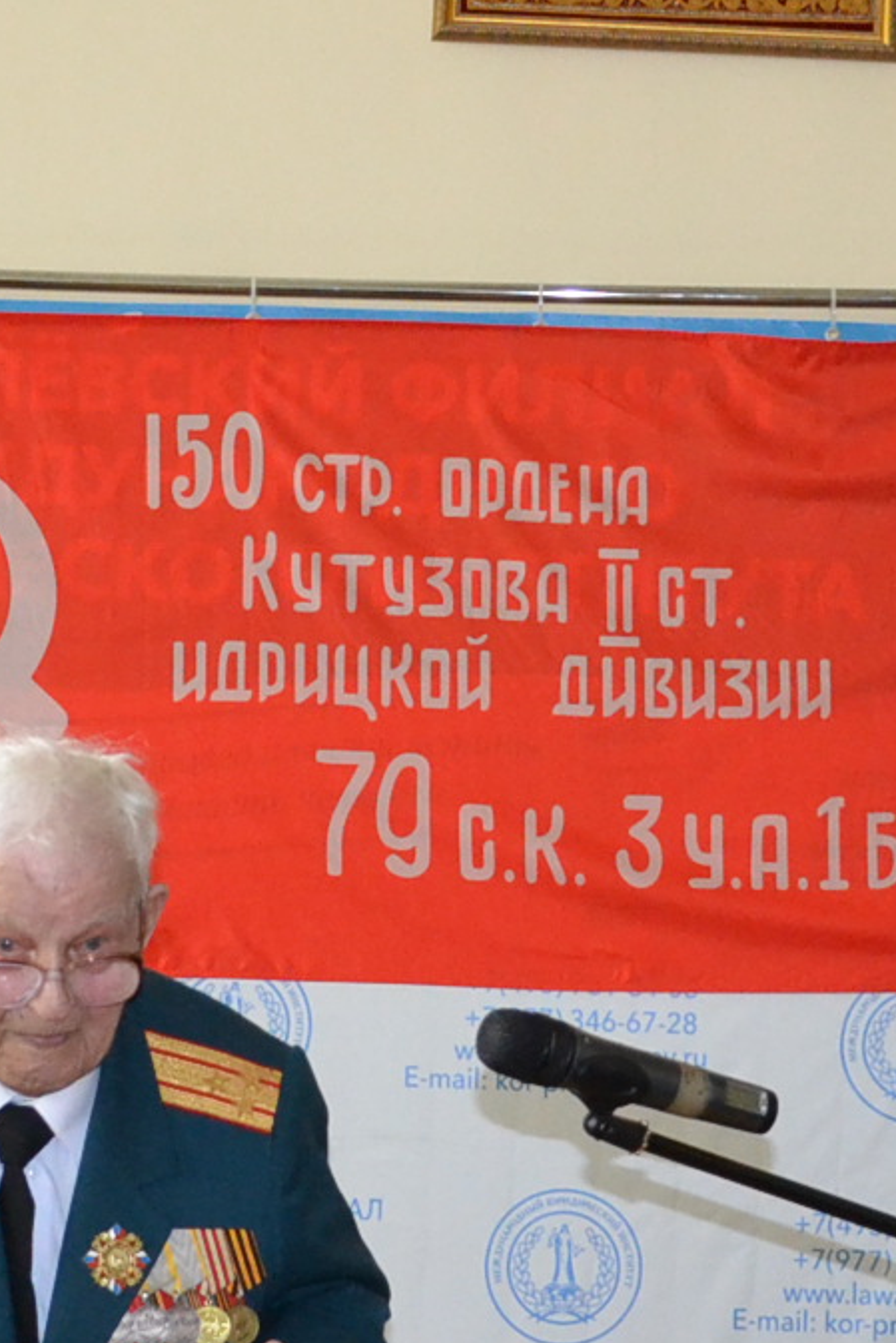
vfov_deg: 18.1
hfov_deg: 12.1
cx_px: 389
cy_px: 714
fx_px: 4216
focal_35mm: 113
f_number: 4
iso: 2000
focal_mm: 22
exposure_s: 1/60
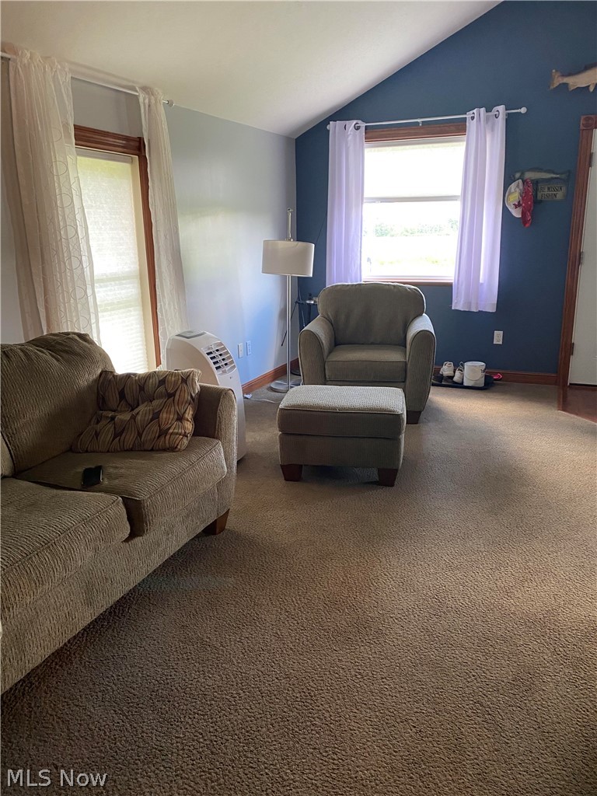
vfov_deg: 67.3
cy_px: 398
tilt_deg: -14.0
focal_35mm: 26
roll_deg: +0.9
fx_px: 598
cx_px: 298
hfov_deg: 53.1
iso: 160
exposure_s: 1/60
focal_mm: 4.25
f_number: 1.8
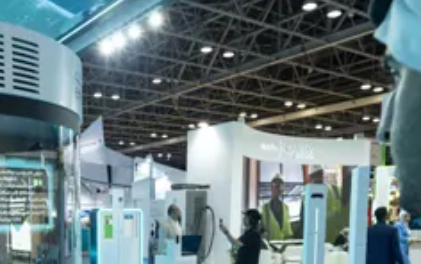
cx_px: 93
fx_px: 471
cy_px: 280
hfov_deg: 46.0
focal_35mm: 41
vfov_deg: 28.8
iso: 1250
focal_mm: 14
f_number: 4.5
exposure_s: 1/125
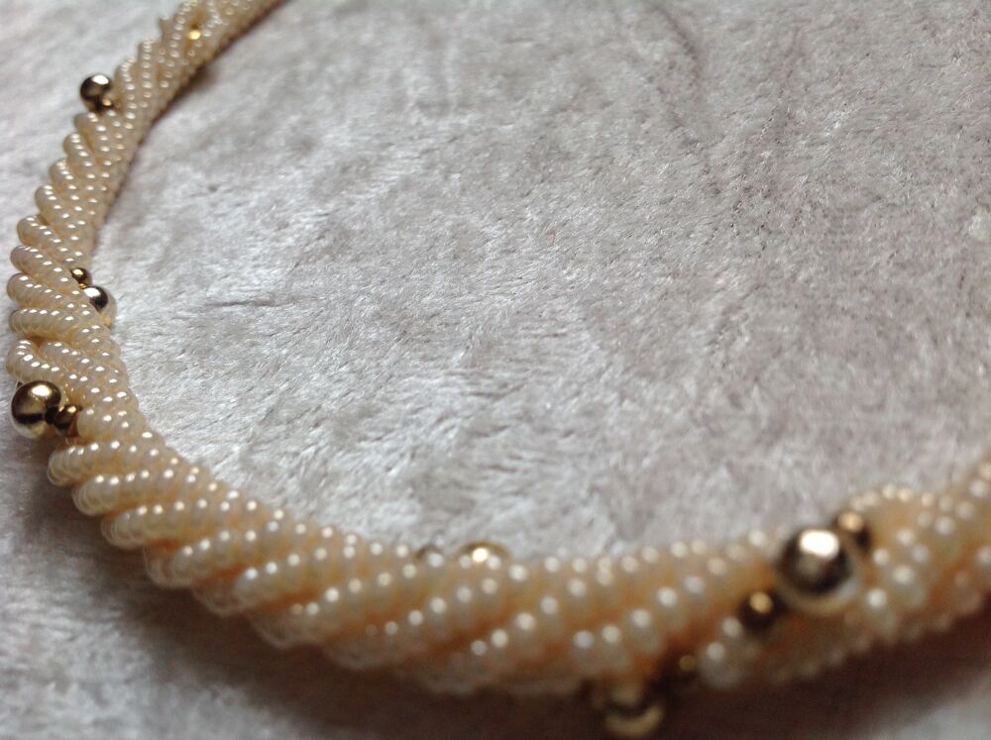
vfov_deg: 40.6
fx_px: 1001
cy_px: 370
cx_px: 496
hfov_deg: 52.7
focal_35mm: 35
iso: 80
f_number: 2.4
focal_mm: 4.28
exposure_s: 1/120
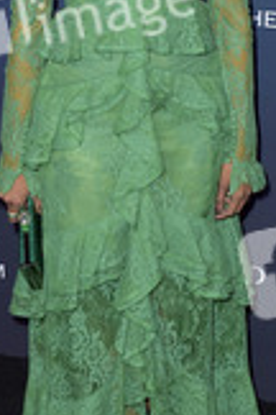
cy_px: 131
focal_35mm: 111
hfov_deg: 12.3
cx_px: 139
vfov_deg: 18.4
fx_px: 1276
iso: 250
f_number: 5.6
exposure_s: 1/250
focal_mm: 45
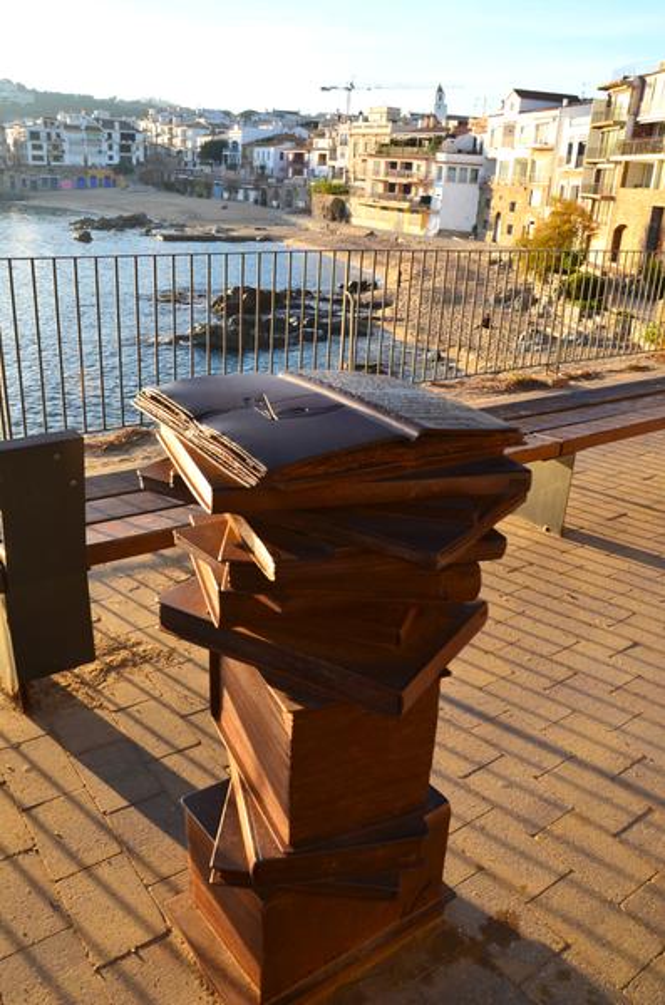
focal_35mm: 27
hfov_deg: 47.7
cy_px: 502
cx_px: 332
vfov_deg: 67.5
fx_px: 752
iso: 320
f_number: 9
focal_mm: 18
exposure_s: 1/100
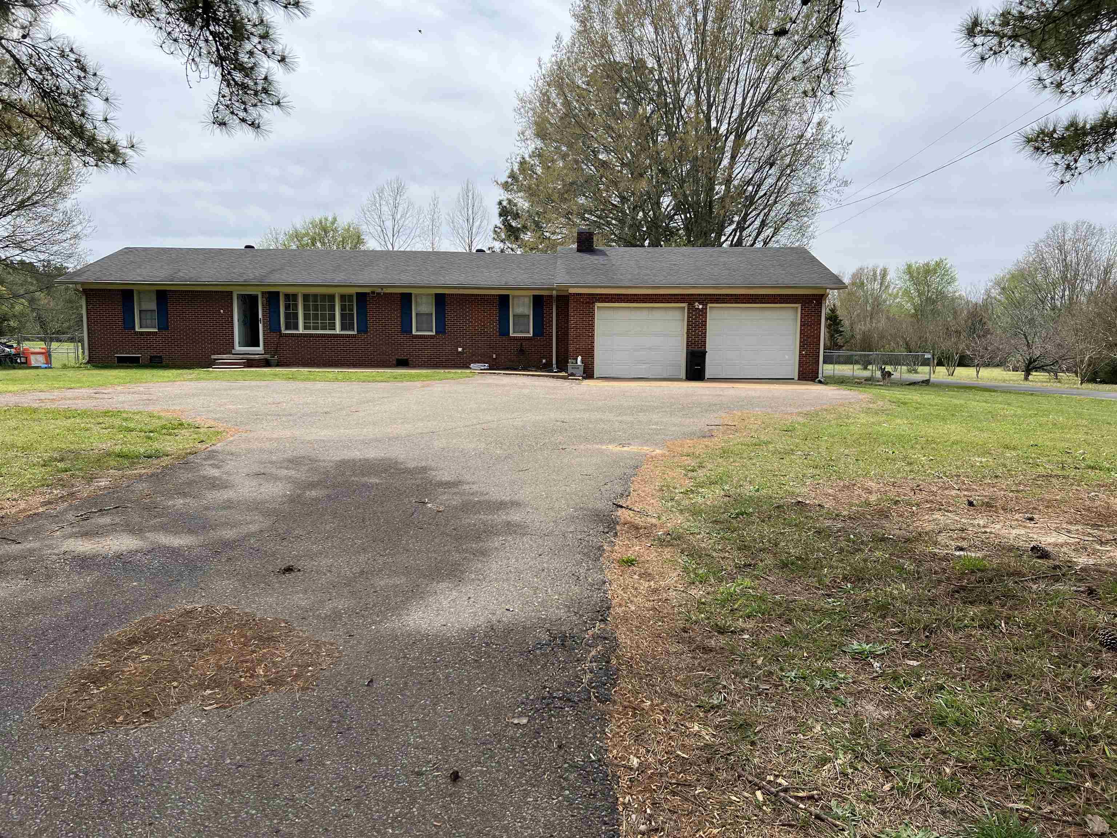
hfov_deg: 67.3
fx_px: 839
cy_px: 419
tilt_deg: -6.2
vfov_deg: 53.1
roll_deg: -0.1
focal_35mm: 26
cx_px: 558
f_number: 1.5
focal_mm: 5.7
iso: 50
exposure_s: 1/3460
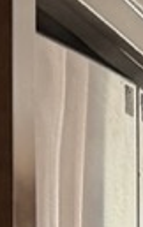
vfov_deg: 8.0
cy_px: 447
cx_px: 554
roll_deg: -2.3
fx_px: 1566
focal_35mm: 252
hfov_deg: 4.8
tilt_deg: -0.1
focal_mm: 6.76
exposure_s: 1/60
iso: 500
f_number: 1.78
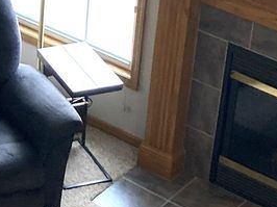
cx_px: -101
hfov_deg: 12.1
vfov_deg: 9.2
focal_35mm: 158
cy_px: -92
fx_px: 1263
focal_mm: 3.99
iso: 100
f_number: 1.8
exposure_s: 1/60
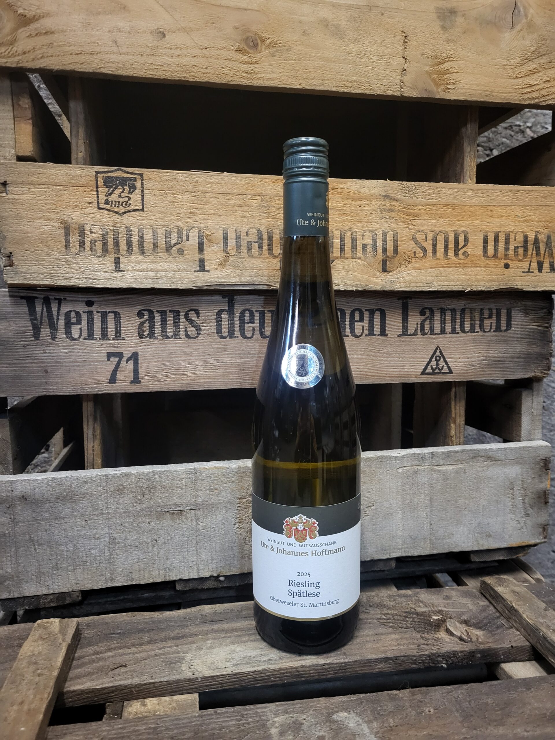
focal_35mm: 26
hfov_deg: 53.1
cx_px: 278
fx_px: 556
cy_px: 370
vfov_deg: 67.3
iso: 640
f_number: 1.8
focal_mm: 5.4
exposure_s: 1/33.3
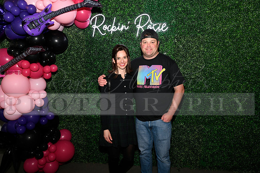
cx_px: 130
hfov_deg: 63.6
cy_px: 86
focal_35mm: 29
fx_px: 209
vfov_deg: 45.0
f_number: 6.3
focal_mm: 29
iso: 500
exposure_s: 1/60
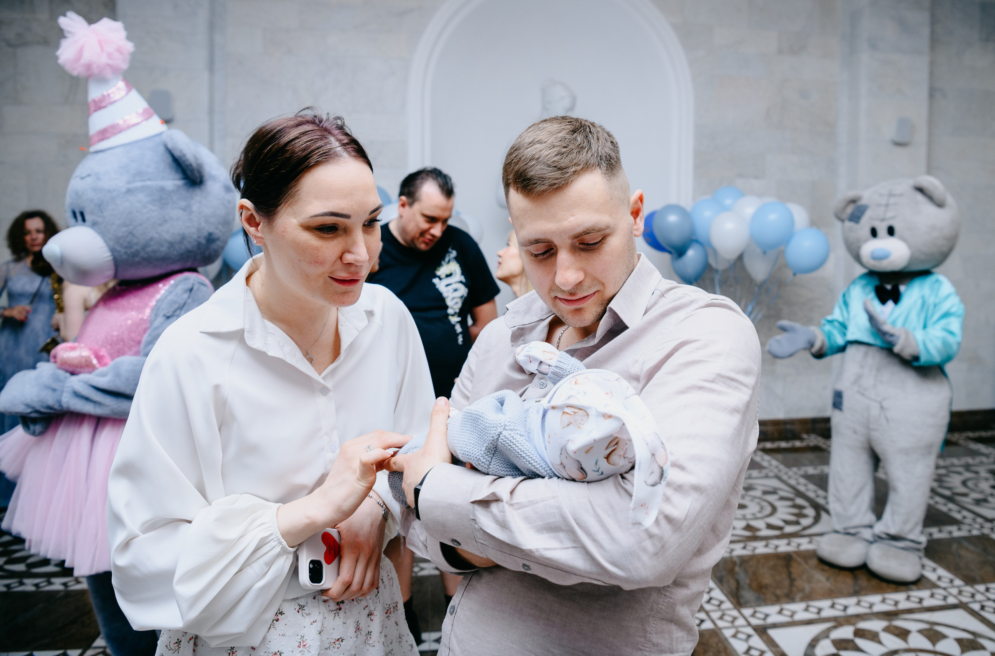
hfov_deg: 68.5
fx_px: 729
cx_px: 547
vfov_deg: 48.4
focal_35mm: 26
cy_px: 292
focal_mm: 24
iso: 320
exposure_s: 1/160
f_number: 4
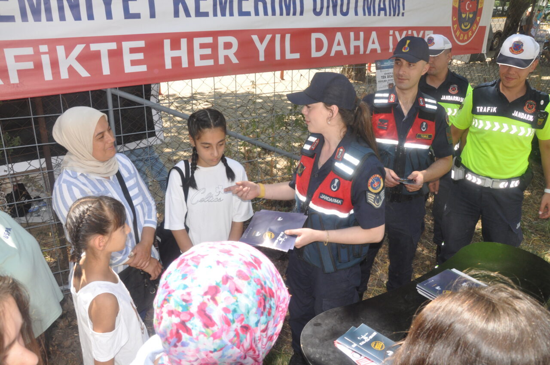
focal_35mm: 27
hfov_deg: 67.4
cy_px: 182
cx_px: 275
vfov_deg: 47.8
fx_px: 412
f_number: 11
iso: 640
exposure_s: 1/200
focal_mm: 18
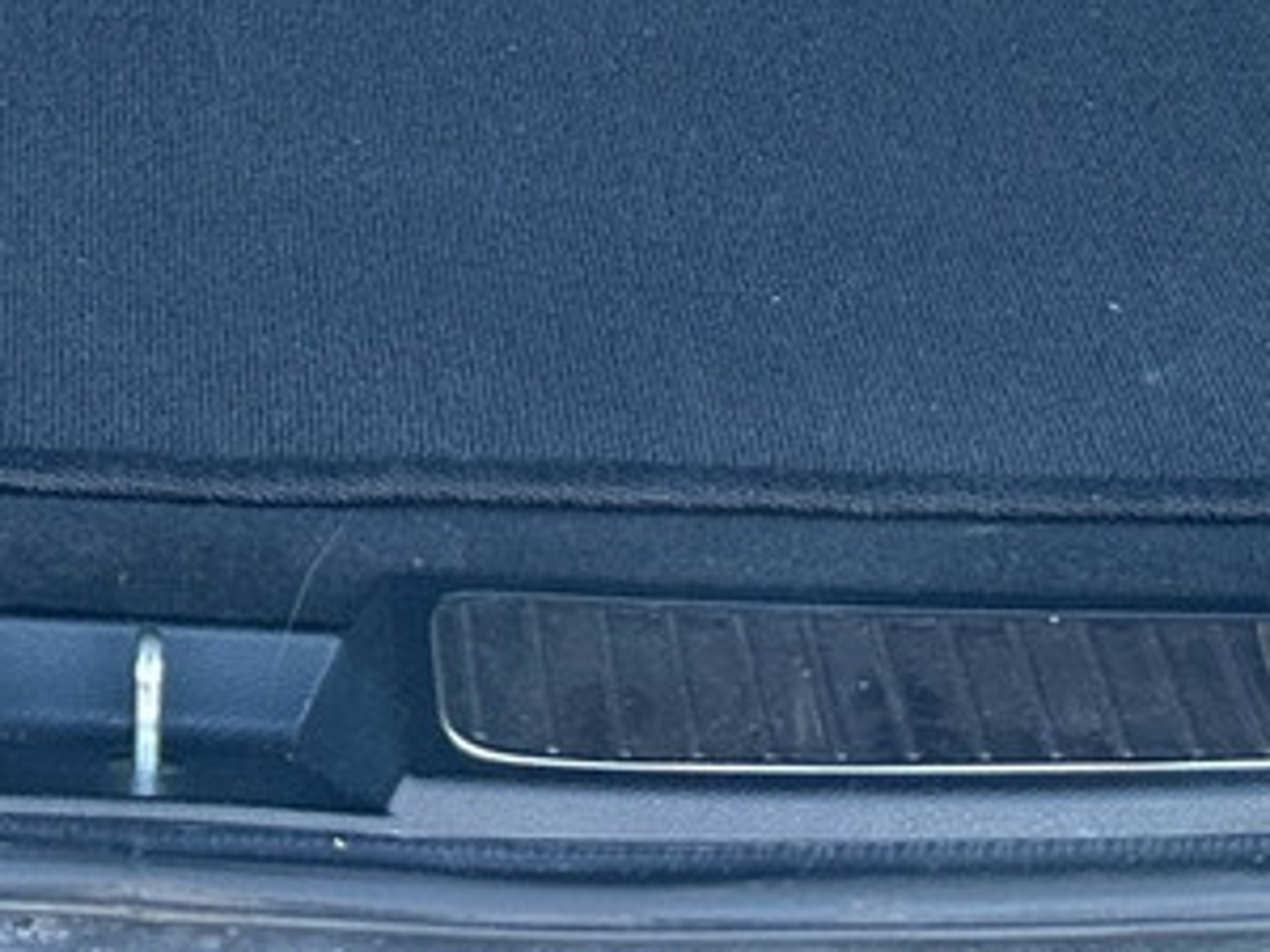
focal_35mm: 128
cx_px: -47
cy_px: -1252
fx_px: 4696
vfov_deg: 10.2
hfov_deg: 15.1
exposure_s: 1/178
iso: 80
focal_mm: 6.86
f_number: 1.78
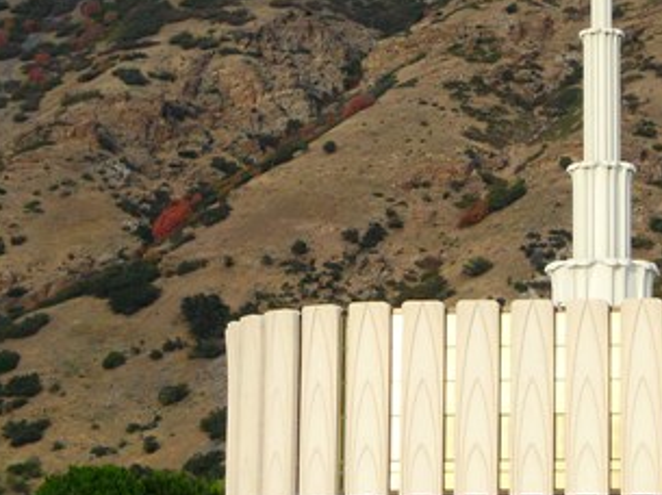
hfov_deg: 10.0
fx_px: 3763
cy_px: 14
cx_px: 530
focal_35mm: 197
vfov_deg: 7.5
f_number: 4.6
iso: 50
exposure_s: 1/177
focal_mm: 14.8
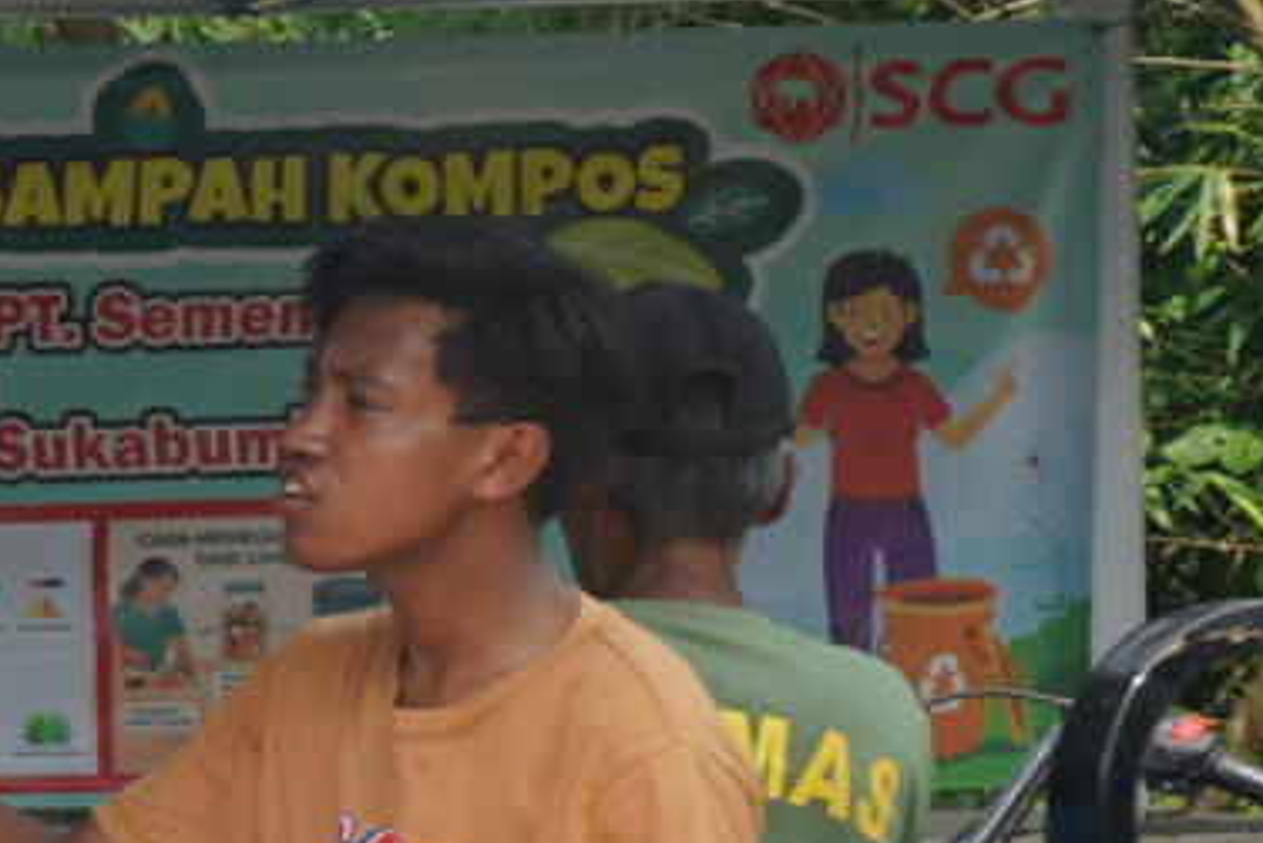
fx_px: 7159
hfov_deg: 8.4
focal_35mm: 204
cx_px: -2590
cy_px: 583
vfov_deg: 6.7
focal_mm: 30
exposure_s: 1/160
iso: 100
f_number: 8
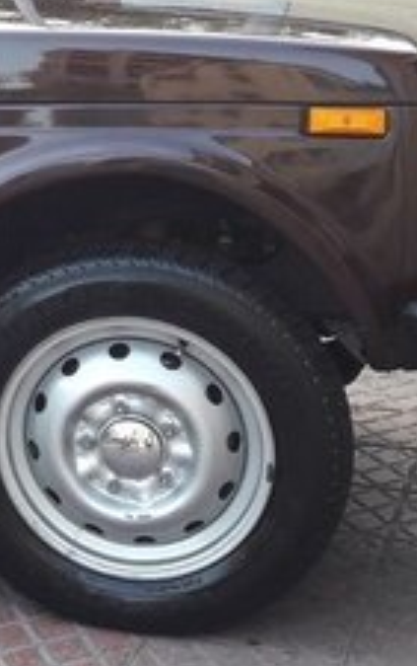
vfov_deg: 23.6
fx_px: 1579
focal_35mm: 87
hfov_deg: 13.6
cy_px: 194
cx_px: -311
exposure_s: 1/33
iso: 40
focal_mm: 3.7
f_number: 1.9
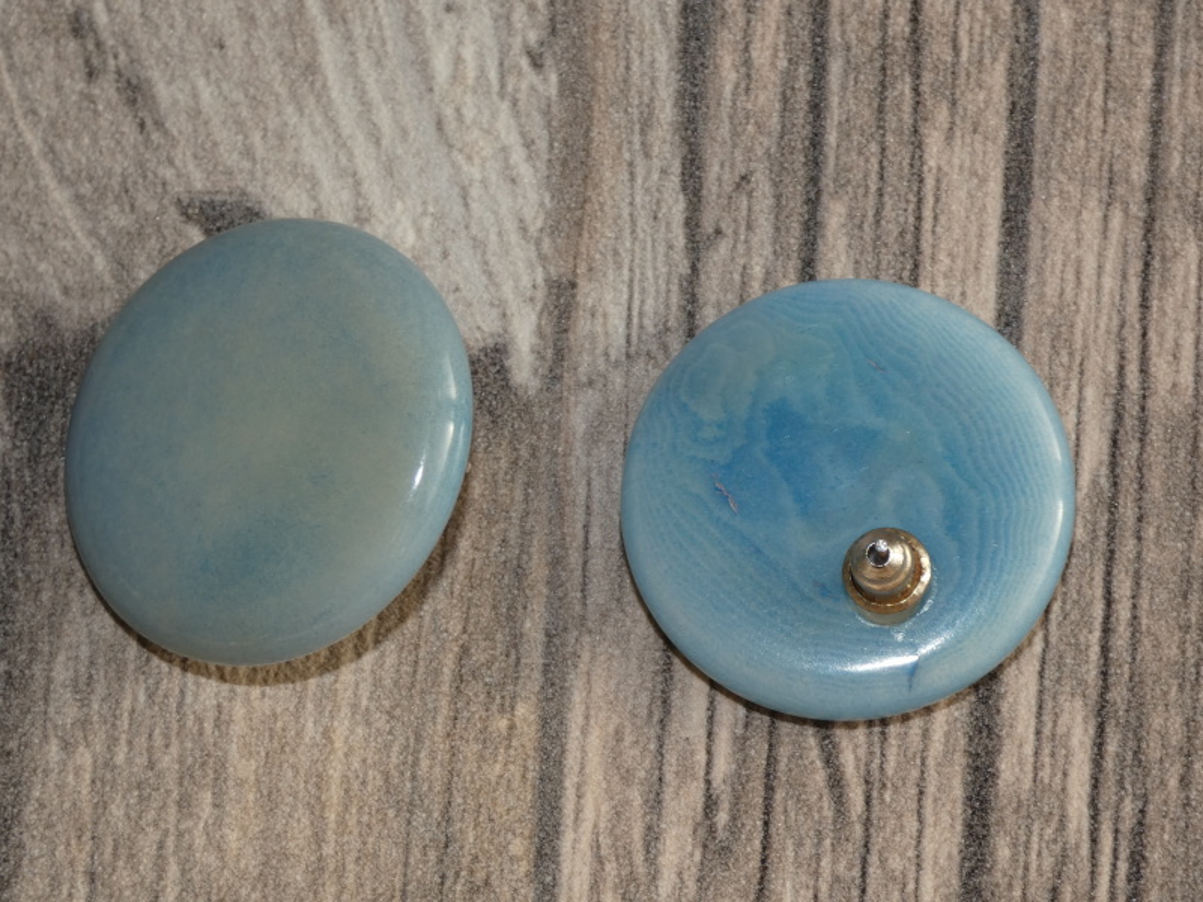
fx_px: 4900
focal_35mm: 141
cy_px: 451
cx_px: 602
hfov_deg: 14.0
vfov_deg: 10.5
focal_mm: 25.2
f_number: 5.3
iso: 80
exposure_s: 1/125
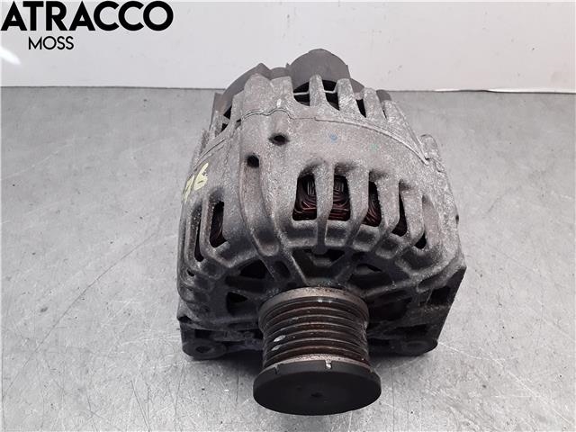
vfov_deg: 49.7
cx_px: 288
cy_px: 216
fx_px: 466
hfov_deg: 63.4
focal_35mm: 28
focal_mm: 2.91
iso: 100
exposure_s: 1/132
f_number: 1.9
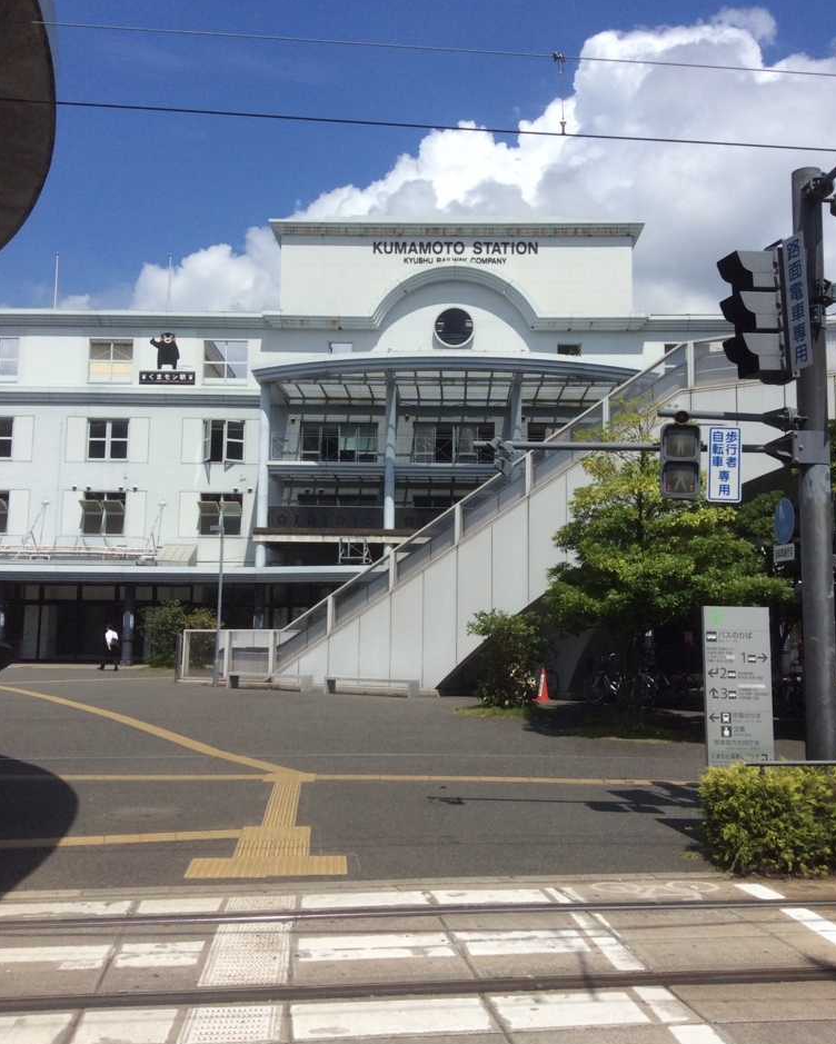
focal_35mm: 34
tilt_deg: +5.4
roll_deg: -2.6
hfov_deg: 43.4
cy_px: 509
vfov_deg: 52.8
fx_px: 1051
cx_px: 422
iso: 32
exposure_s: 1/2725
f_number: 2.4
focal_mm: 3.3
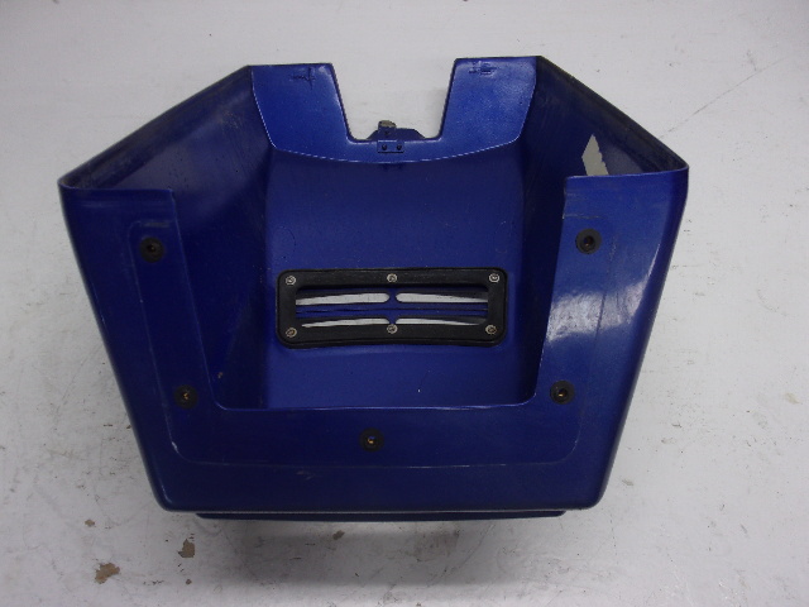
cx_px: 404
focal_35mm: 28
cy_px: 304
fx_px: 654
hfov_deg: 63.4
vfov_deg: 49.7
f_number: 3.9
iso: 99
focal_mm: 5.1
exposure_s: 1/34
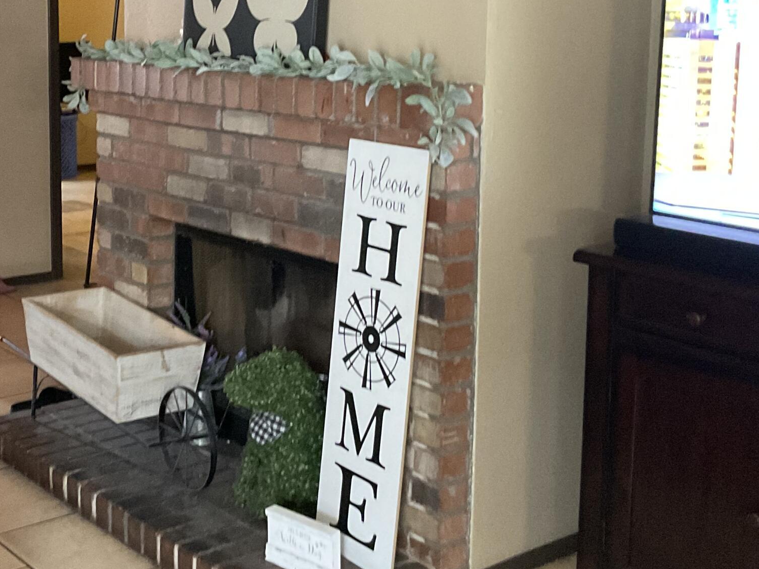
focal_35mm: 58
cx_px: 183
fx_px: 1272
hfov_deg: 32.6
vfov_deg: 25.0
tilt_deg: -8.6
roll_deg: -0.3
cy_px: 161
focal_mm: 3
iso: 500
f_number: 1.8
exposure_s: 1/30
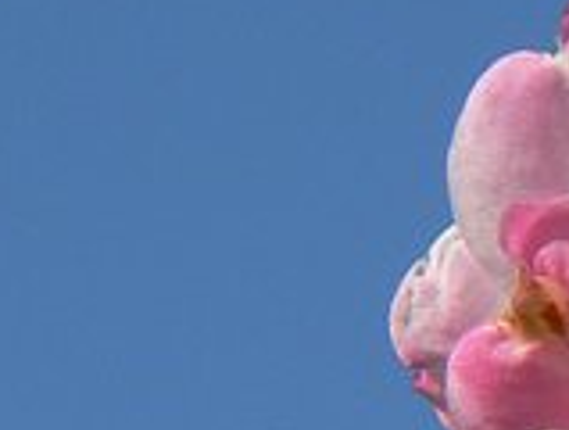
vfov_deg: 1.2
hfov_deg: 1.7
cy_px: 527
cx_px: 641
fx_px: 19687
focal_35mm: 1195
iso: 100
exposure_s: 1/800
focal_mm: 62
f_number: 7.1
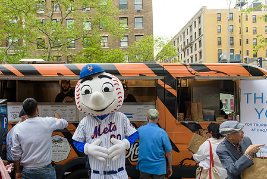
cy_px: 107
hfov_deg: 59.8
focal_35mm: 31
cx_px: 108
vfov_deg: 42.2
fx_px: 230
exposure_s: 1/250
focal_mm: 24
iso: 200
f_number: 4
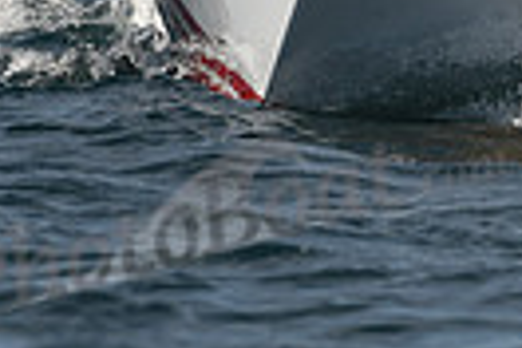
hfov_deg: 1.2
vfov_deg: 0.8
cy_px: -42
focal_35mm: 1753
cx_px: 716
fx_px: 25417
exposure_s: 1/1000
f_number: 6.3
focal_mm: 400
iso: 250
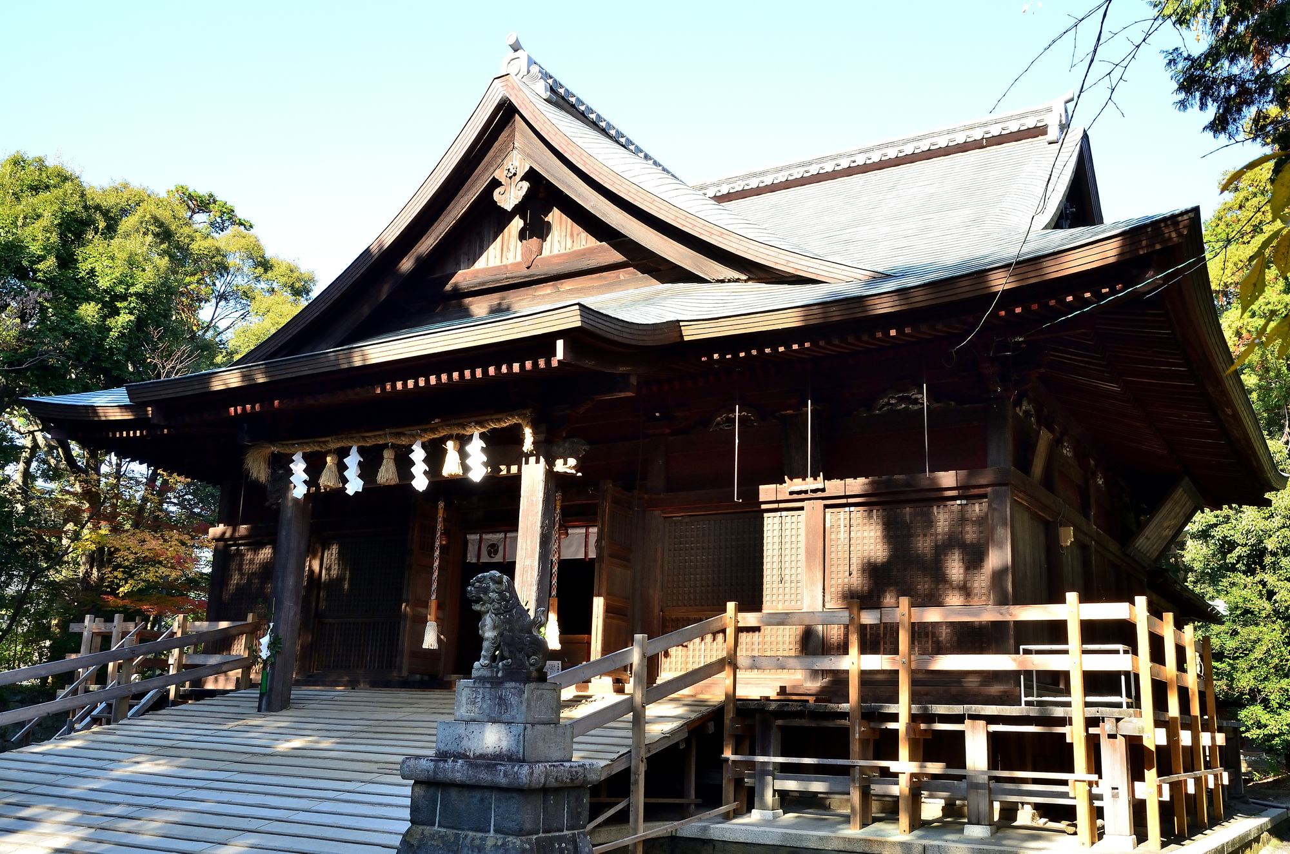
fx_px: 1180
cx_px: 645
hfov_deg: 57.3
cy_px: 427
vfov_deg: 39.8
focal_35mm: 33
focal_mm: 22
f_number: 9
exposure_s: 1/125
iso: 400
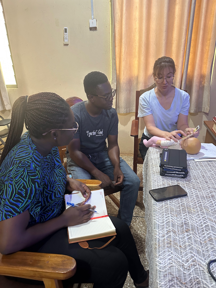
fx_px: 200
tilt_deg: -22.0
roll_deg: +1.4
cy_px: 144
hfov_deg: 56.8
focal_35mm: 24
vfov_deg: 71.6
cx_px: 108
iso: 500
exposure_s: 1/50
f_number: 1.78
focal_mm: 6.86
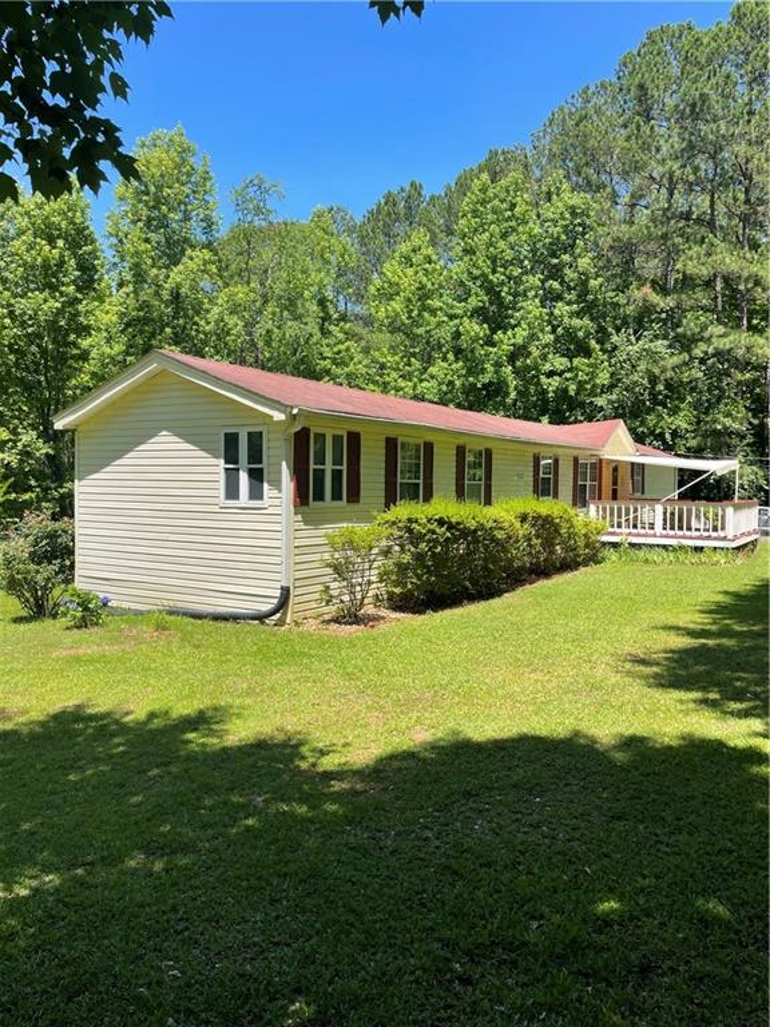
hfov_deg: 53.1
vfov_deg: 67.3
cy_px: 514
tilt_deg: -1.2
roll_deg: +0.4
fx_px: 771
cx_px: 385
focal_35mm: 26
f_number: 1.6
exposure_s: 1/1595
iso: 32
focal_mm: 4.2
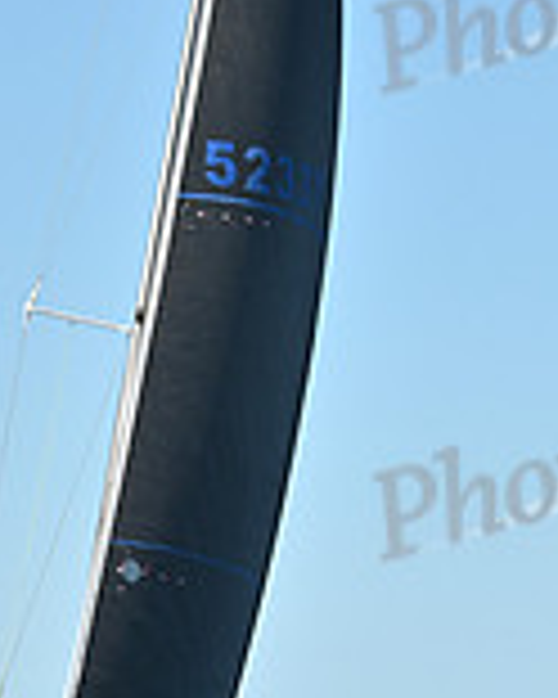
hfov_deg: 4.6
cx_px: 142
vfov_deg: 5.8
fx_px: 6895
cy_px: 275
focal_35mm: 334
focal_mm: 95
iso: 320
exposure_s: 1/1000
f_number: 8
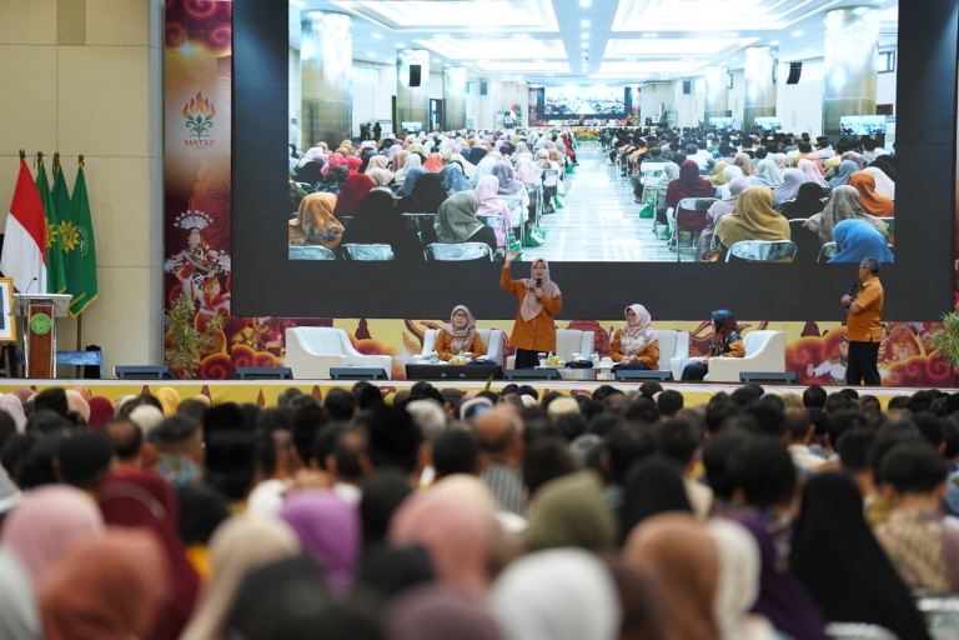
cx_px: 480
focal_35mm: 164
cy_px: 320
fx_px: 4368
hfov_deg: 12.5
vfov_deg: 8.4
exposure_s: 1/250
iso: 2000
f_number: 2.8
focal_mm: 164
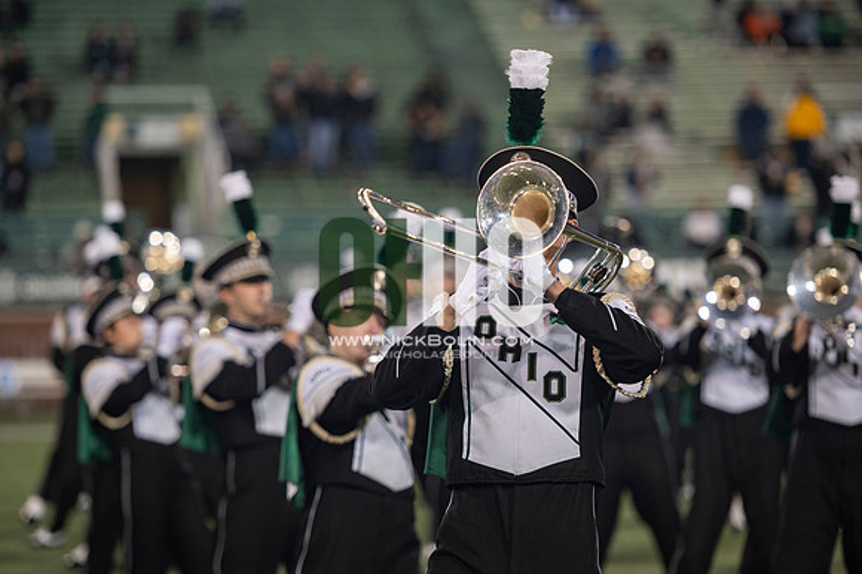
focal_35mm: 170
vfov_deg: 8.1
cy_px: 287
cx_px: 431
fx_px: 4068
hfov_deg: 12.1
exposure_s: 1/500
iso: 1000
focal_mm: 170
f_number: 2.8
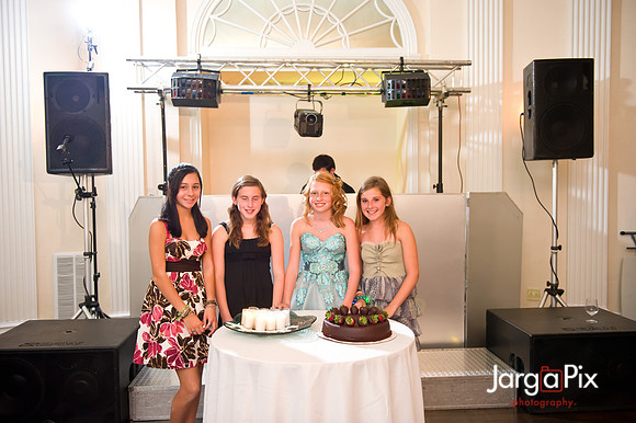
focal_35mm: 32
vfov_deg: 41.1
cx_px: 318
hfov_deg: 58.7
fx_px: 565
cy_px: 212
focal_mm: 32
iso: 1600
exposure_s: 1/125
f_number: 3.2
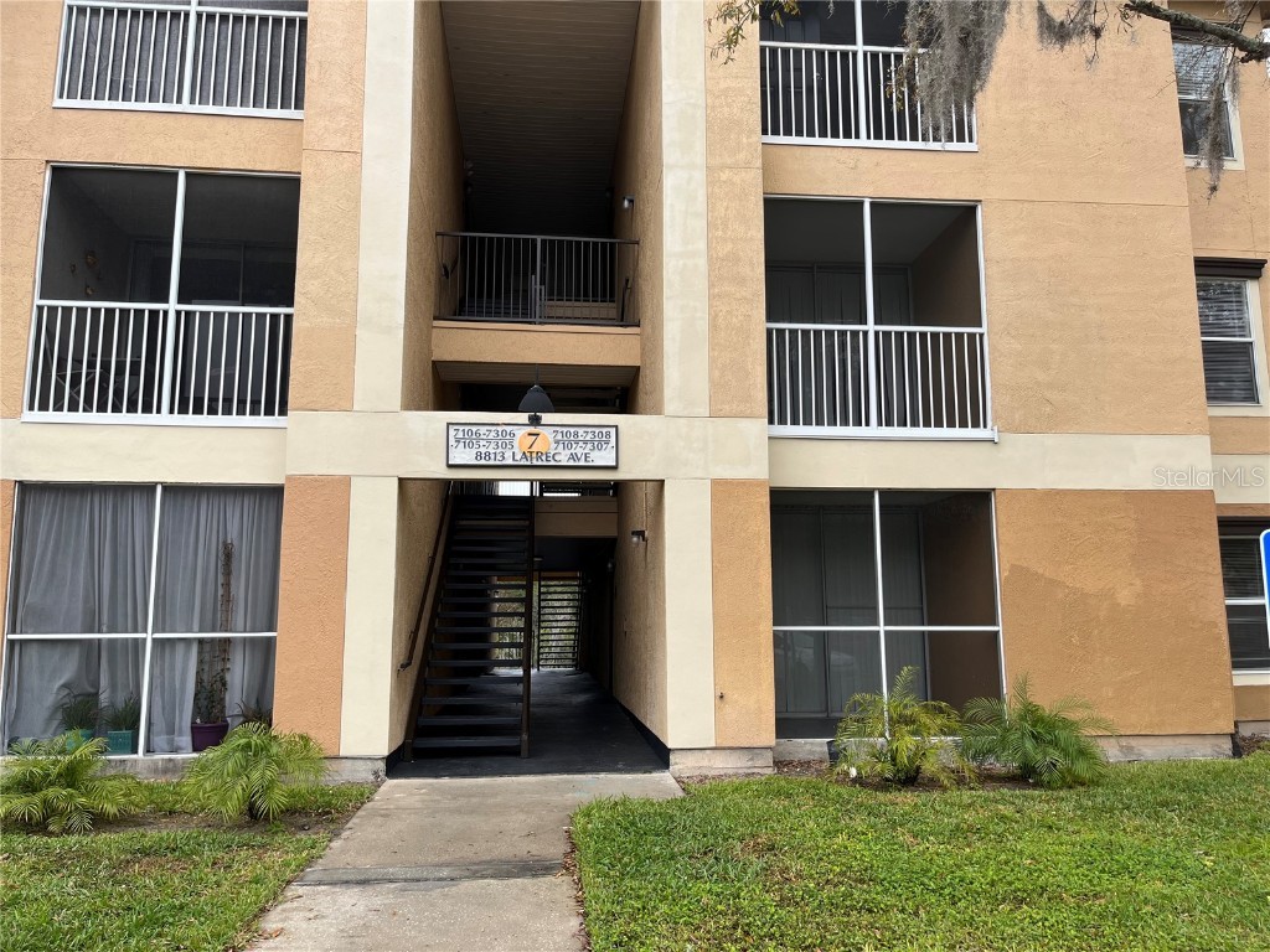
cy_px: 476
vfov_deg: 53.1
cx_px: 635
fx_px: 954
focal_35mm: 26
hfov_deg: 67.3
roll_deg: -0.2
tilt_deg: +7.5
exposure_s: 1/129
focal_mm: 5.1
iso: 32
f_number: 1.6
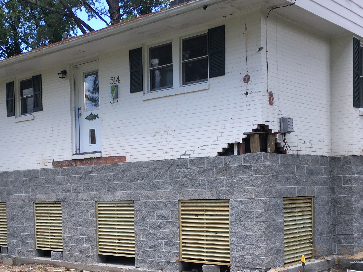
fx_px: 535
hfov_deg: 37.4
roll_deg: +1.0
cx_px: 154
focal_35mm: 51
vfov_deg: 28.0
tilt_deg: +0.0
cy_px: 214
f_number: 2.2
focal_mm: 4.15
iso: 25
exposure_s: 1/392
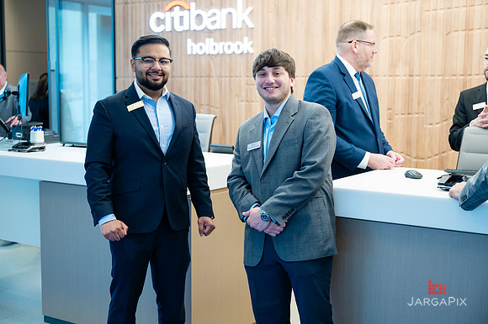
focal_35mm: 50
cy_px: 162
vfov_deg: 26.8
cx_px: 244
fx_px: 682
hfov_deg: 39.4
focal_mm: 50
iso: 1000
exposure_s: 1/200
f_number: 3.2
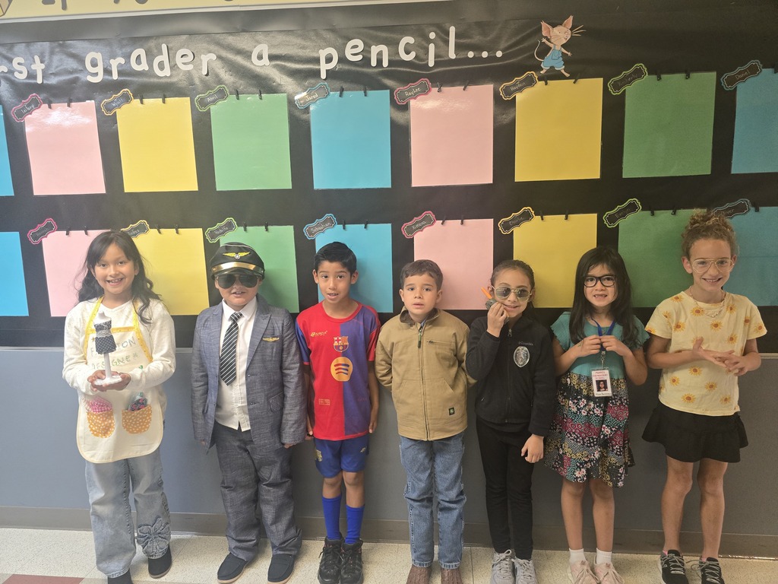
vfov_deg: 58.9
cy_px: 292
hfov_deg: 73.9
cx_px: 389
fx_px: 517
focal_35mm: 23
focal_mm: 6.3
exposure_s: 1/120
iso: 500
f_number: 1.7
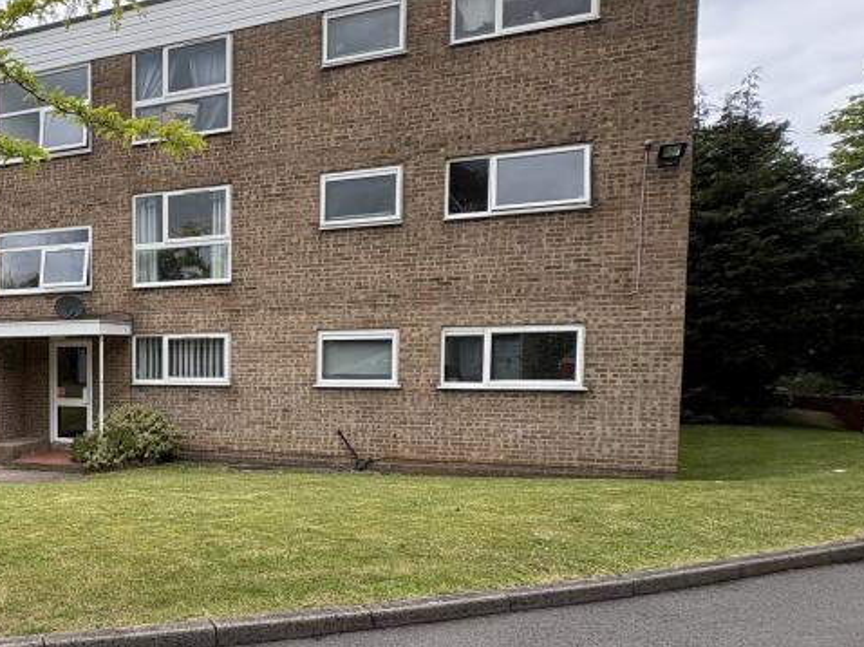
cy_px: 401
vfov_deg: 46.4
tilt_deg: -3.7
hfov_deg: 50.7
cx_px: 36
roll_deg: +0.9
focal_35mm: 30
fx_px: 748
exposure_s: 1/390
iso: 40
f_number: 2.2
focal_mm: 2.22
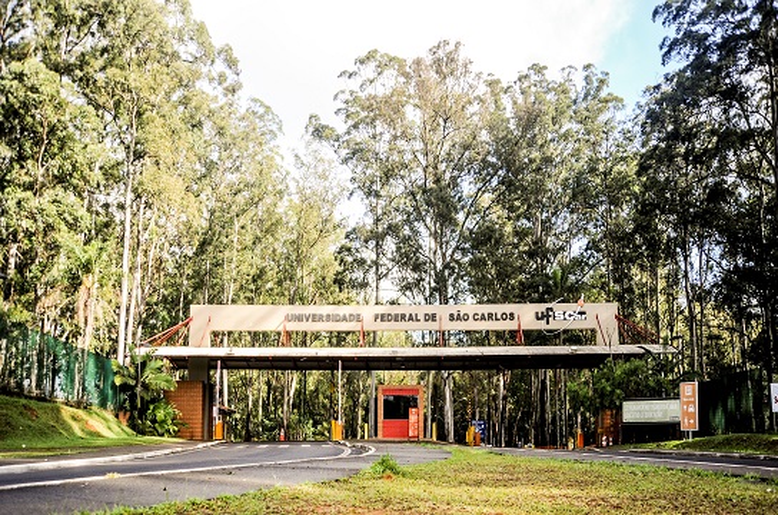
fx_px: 647
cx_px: 389
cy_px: 258
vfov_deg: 43.4
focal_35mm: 30
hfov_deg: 62.0
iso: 320
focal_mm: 30
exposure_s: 1/1250
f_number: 3
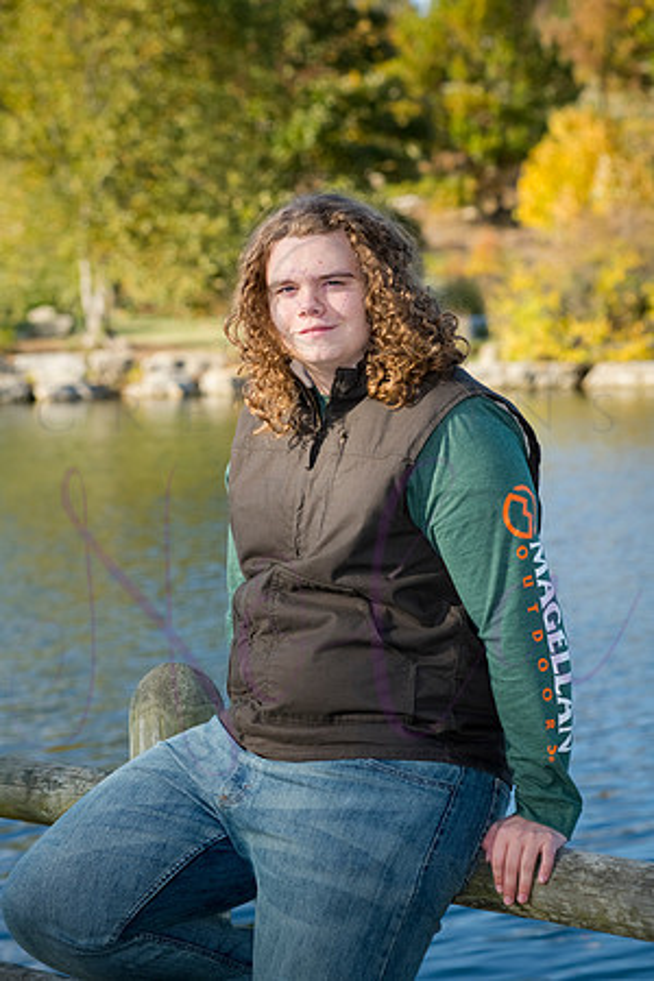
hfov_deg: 13.0
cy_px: 490
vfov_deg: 19.5
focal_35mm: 105
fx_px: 2861
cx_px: 327
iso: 640
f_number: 6.3
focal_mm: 105
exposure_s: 1/800
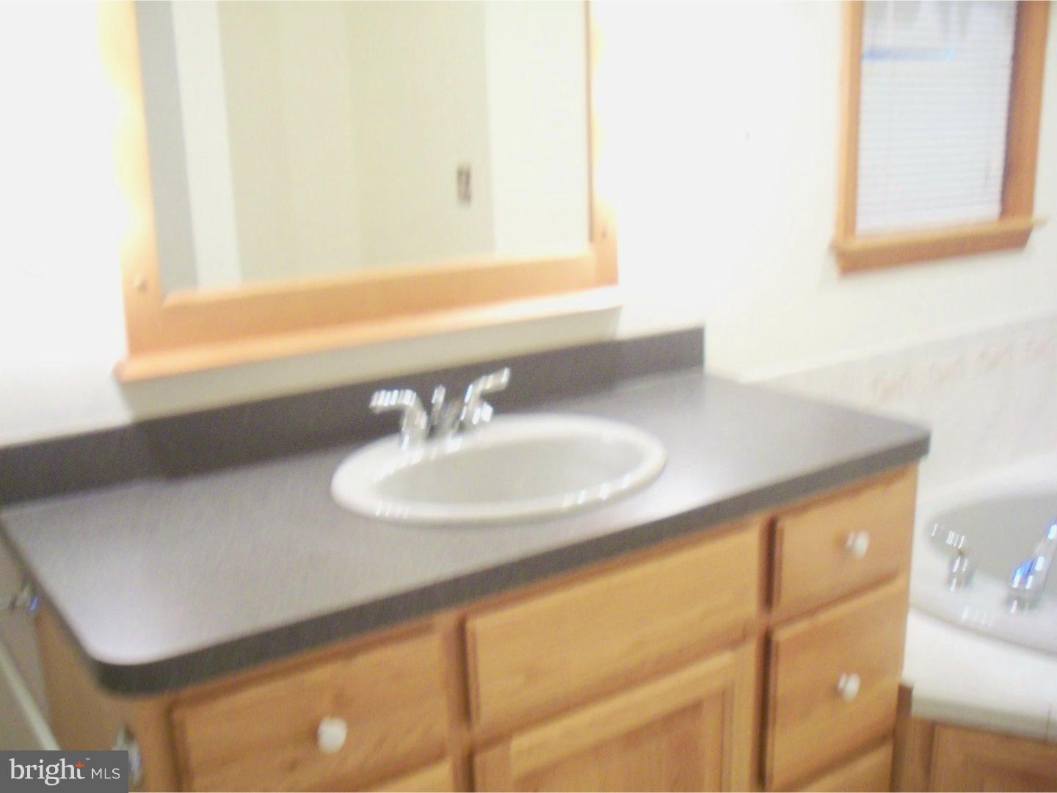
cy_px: 396
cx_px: 528
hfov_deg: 49.0
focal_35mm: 38
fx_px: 1160
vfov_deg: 37.7
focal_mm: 6.3
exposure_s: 1/20
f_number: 3.5
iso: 400
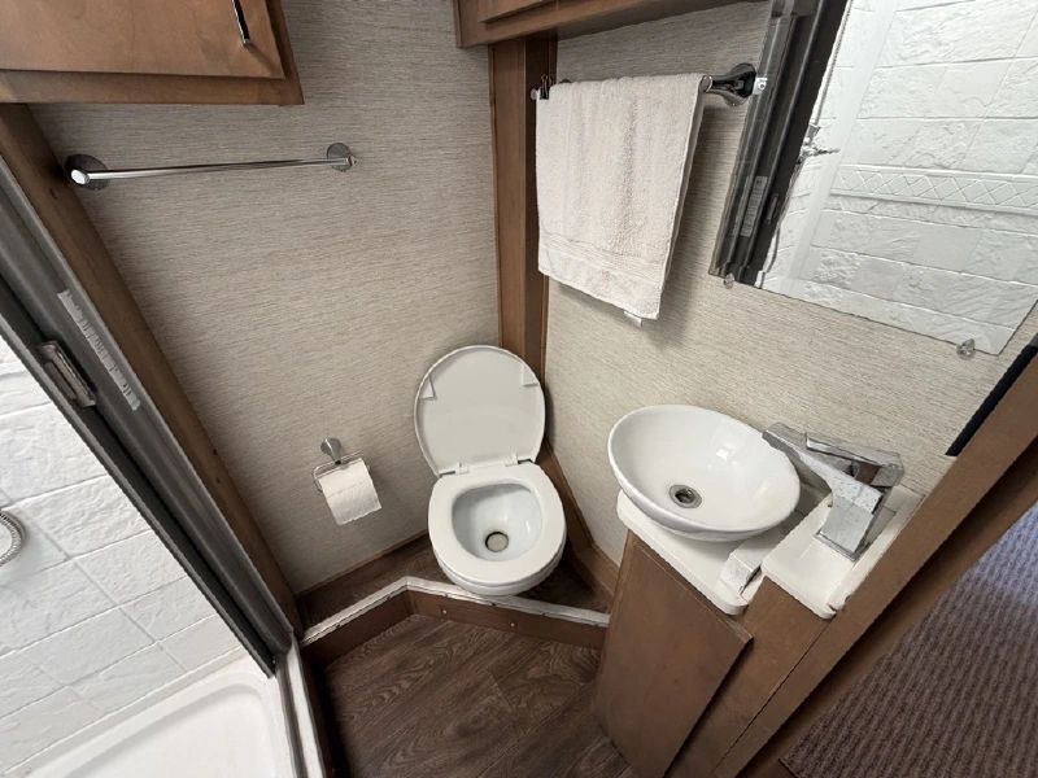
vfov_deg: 85.7
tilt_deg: -33.6
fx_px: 420
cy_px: 389
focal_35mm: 14
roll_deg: +0.0
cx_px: 519
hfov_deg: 102.1
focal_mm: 2.22
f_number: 2.2
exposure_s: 1/121
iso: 160
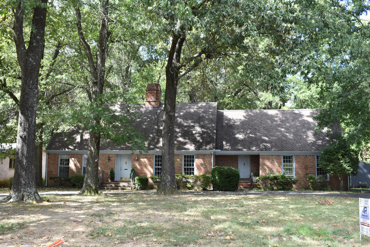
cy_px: 124
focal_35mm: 36
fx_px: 370
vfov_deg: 36.9
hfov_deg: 53.1
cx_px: 185
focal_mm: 24
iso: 400
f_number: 7.1
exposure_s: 1/160
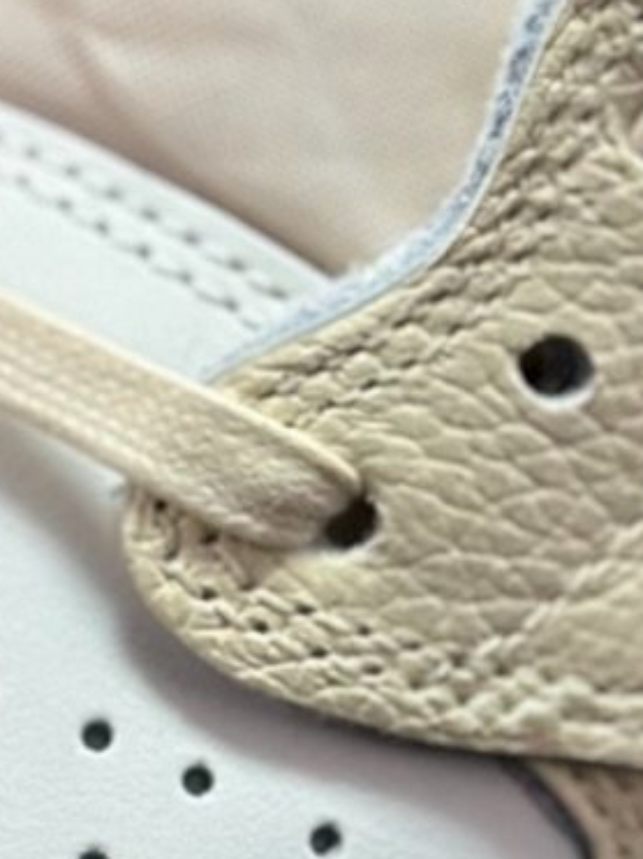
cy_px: 134
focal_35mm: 265
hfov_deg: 5.6
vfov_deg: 7.5
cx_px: 520
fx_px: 6567
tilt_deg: -56.9
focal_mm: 6.86
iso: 80
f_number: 1.78
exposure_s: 1/1565
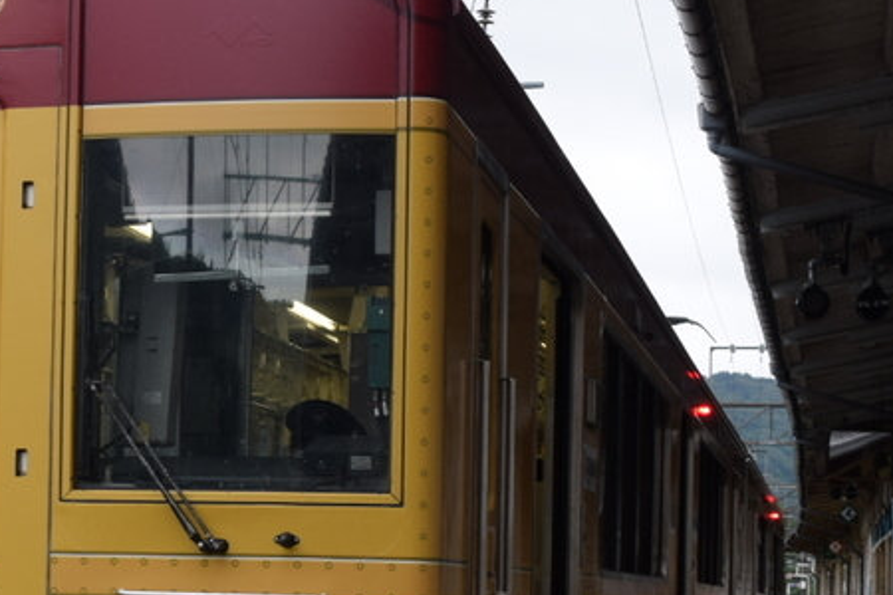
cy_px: 508
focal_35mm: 88
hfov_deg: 22.6
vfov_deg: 15.4
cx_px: 97
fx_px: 2183
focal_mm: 22
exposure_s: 1/160
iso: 320
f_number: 5.6
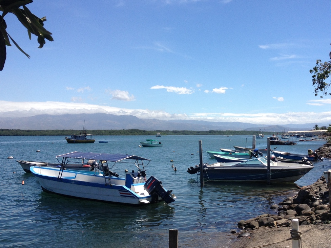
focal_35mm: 43
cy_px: 120
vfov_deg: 33.6
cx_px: 203
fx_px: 411
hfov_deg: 43.6
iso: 50
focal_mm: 4.28
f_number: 2.4
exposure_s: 1/2304
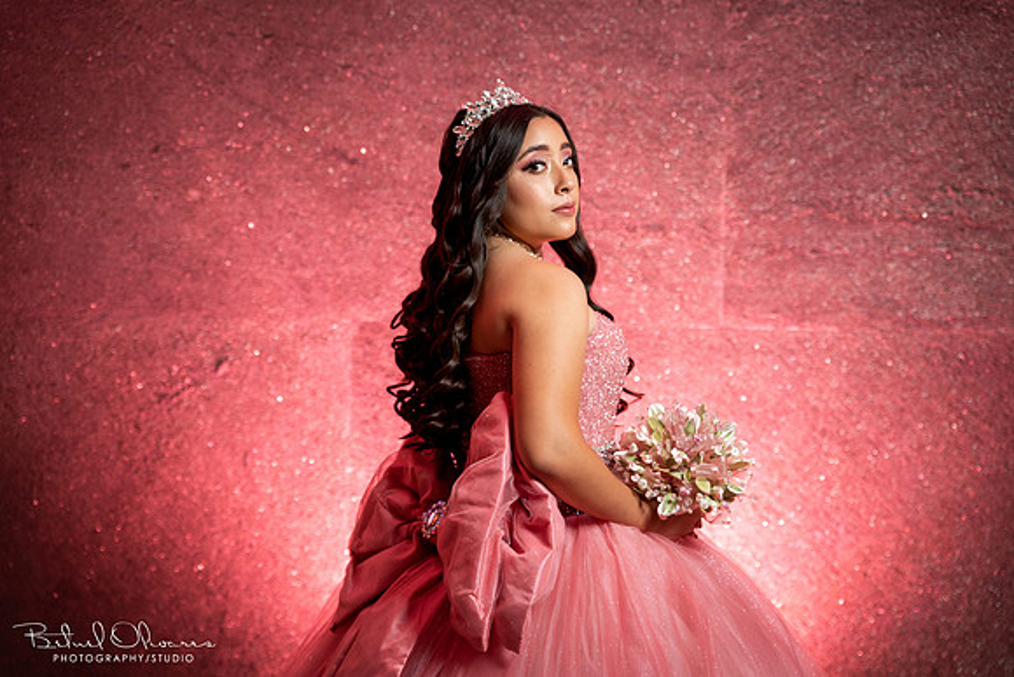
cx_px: 507
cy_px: 338
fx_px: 1690
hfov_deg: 33.4
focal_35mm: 60
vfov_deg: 22.6
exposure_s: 1/160
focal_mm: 60
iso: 500
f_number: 3.5
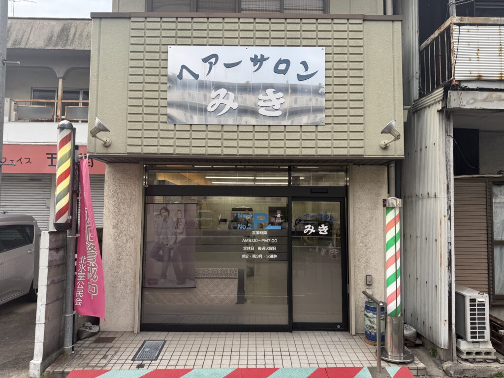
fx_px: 349
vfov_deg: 56.8
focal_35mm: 24
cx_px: 252
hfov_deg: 71.6
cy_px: 189
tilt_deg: +4.3
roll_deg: -0.7
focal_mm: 6.76
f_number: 1.78
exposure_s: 1/589
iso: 80
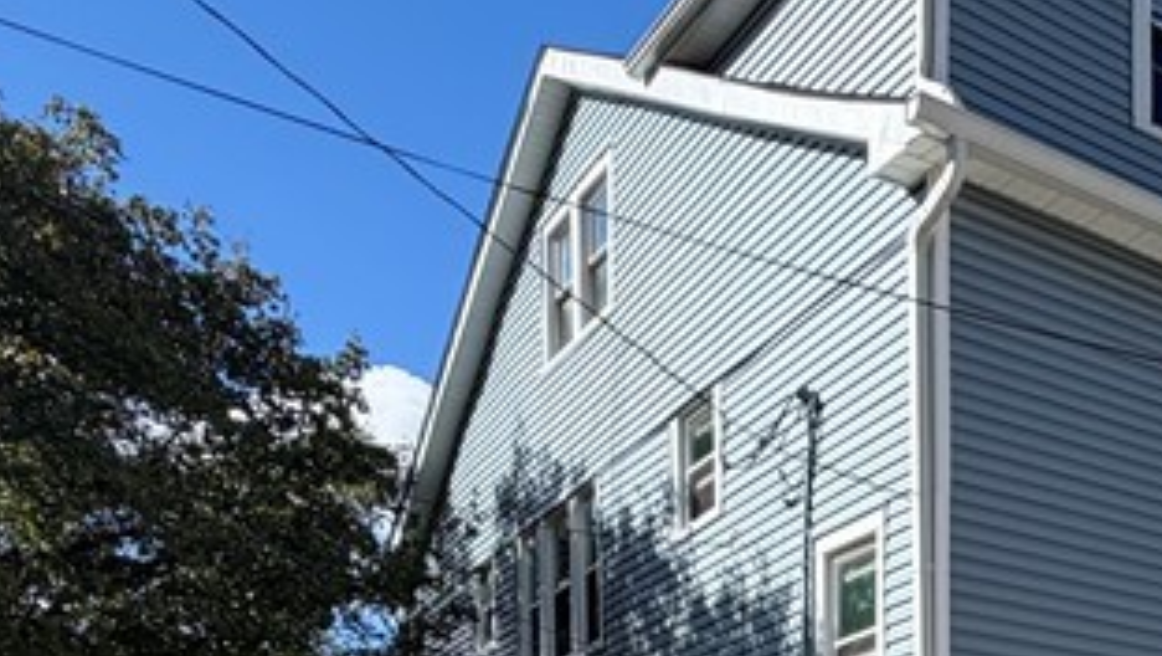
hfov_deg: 36.2
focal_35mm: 50
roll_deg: -0.1
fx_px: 1542
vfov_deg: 20.6
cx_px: 1218
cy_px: 980
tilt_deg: +0.9
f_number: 2.2
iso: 32
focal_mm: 2.22
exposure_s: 1/770
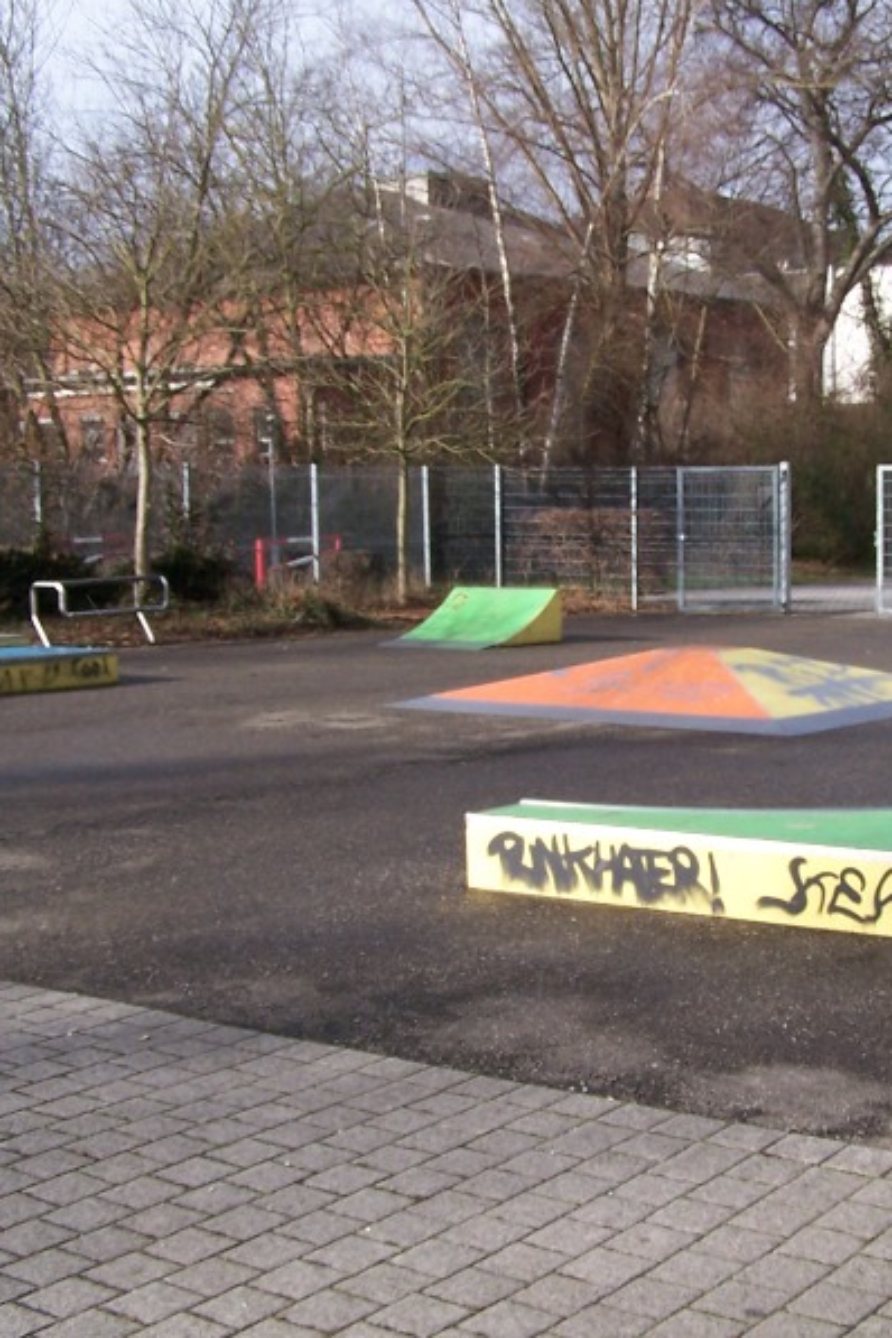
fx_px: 1970
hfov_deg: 25.3
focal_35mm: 53
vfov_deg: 37.5
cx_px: 619
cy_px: 668
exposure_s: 1/500
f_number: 4
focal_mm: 6.3
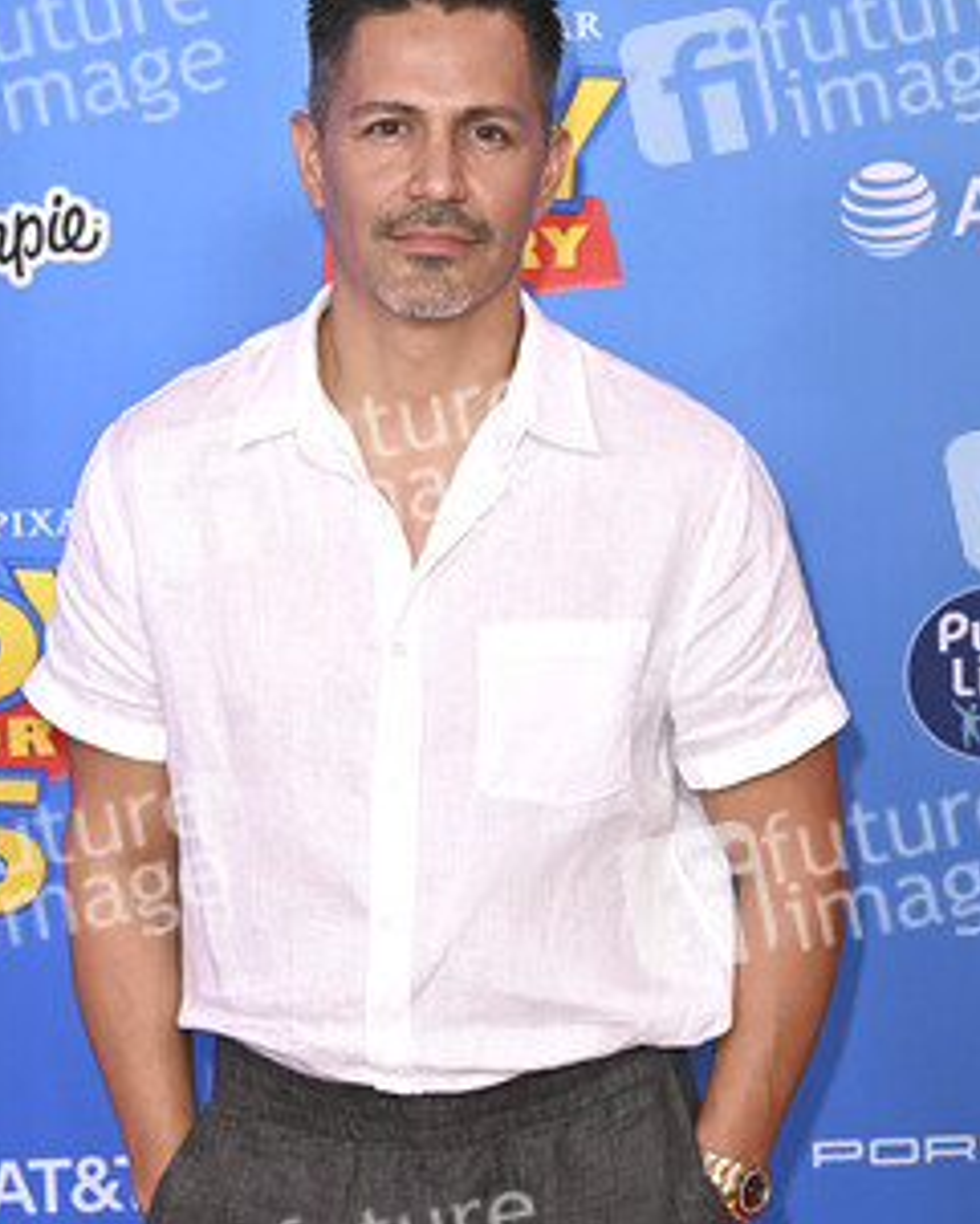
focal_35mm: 91
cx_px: 460
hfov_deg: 16.9
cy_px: 679
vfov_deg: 21.0
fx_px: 3298
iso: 1250
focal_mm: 73
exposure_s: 1/250
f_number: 6.3
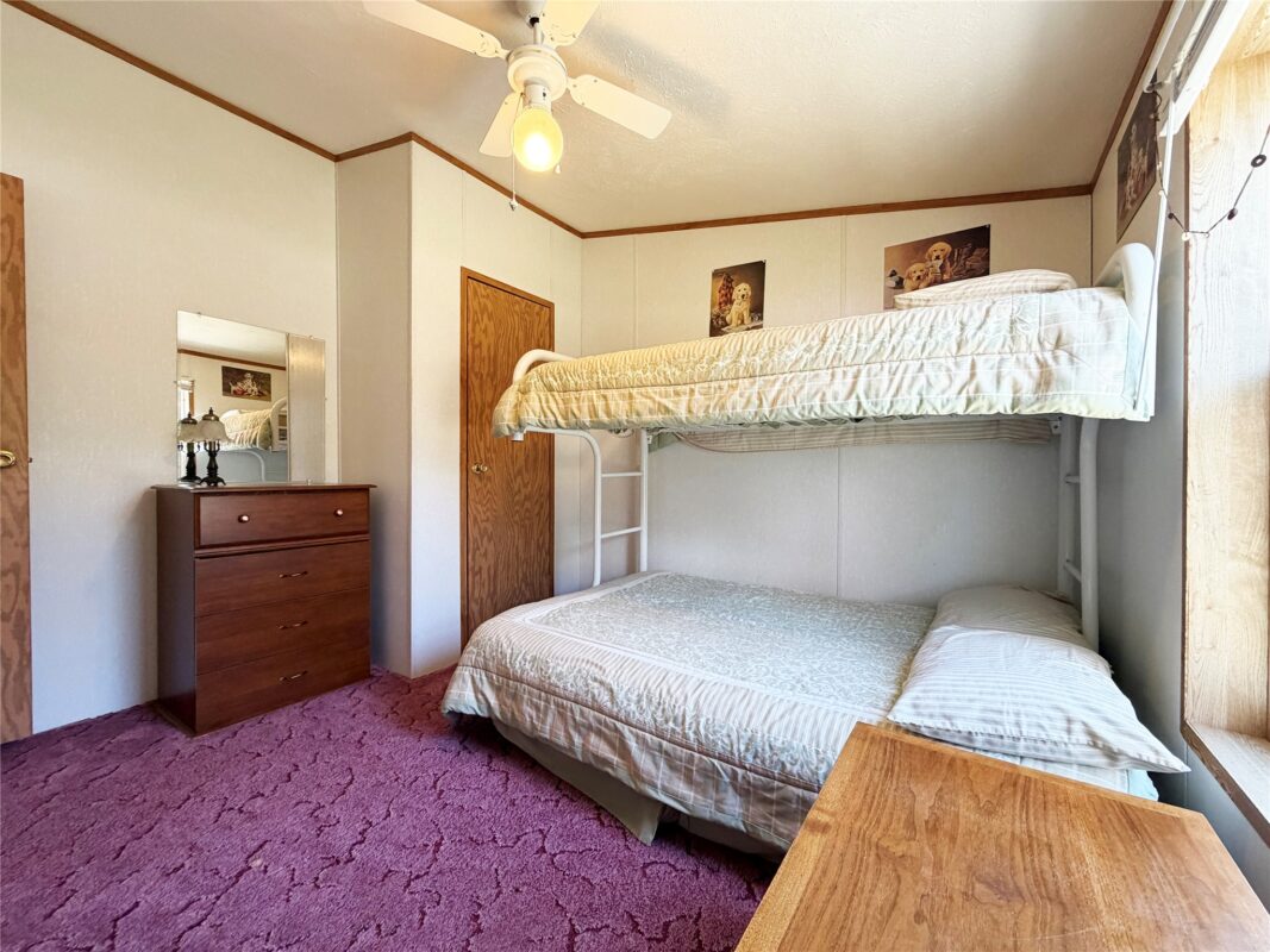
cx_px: 635
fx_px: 514
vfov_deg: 85.7
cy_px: 476
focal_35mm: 14
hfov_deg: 102.1
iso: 320
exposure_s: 1/120
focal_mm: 2.22
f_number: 2.2
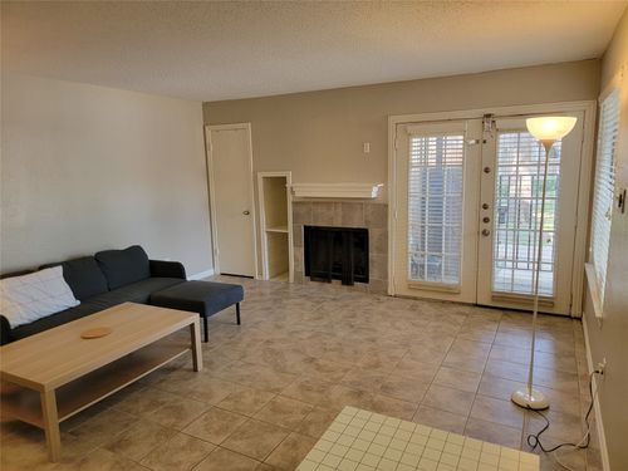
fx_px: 435
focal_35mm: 24
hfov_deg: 71.6
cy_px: 236
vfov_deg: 56.8
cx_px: 314
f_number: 1.8
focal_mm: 6.7
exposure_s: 1/60
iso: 200
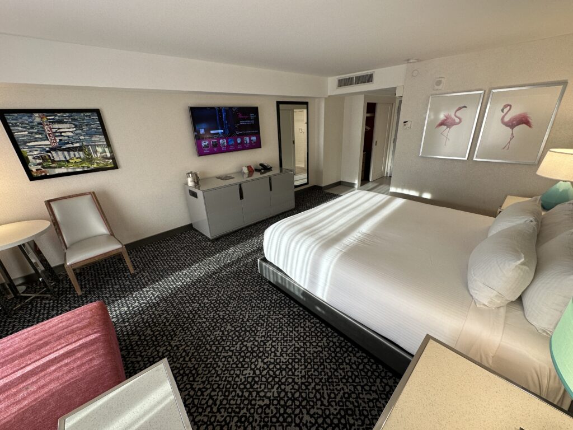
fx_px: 232
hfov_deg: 102.1
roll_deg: +2.1
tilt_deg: -22.1
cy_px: 215
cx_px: 286
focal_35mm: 14
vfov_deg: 85.7
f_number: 2.2
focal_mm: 2.22
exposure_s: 1/120
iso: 80
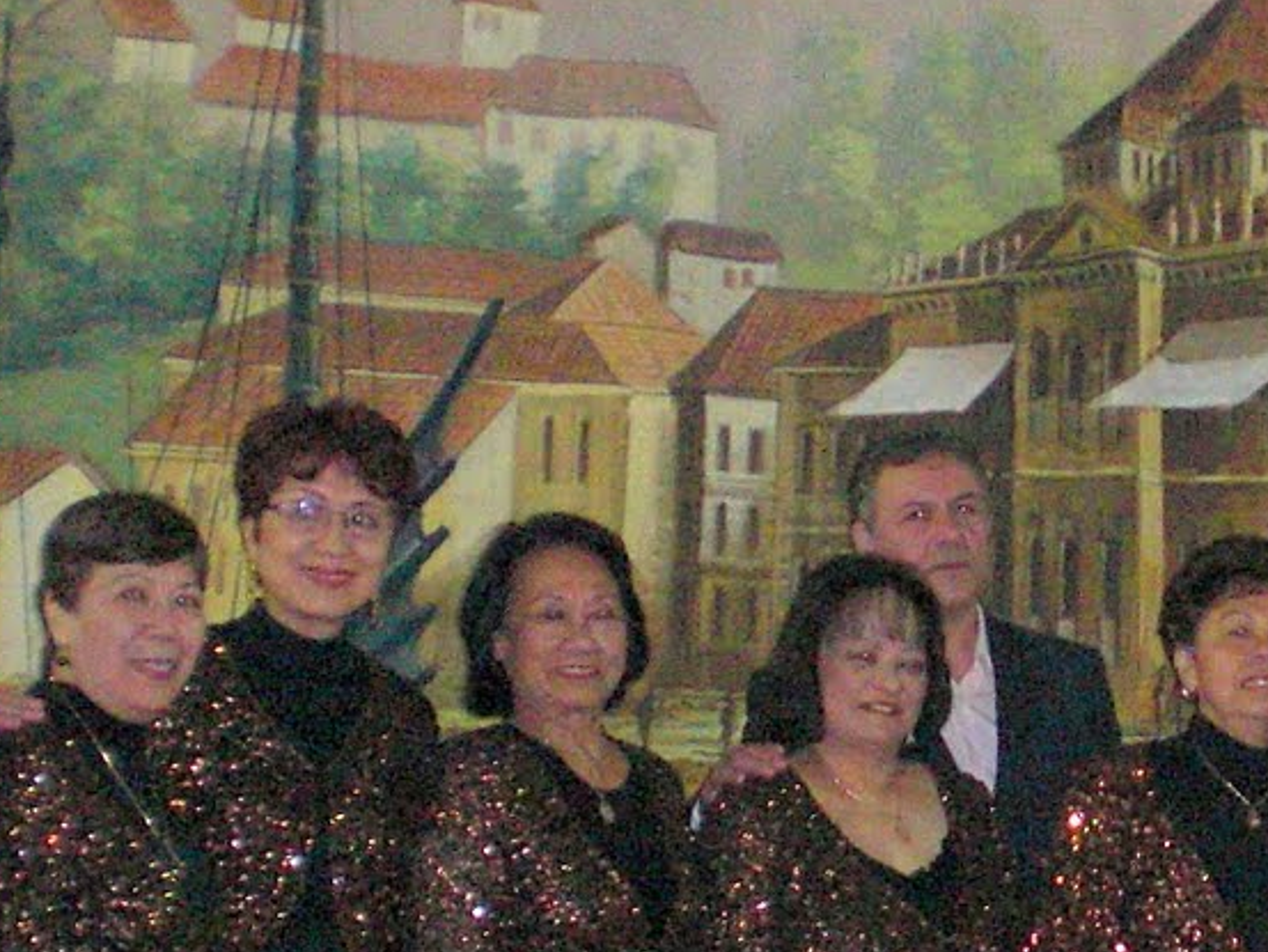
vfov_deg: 13.4
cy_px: 617
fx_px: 4030
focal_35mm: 110
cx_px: 1396
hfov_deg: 17.3
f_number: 3.1
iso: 200
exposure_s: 1/60
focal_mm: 6.3
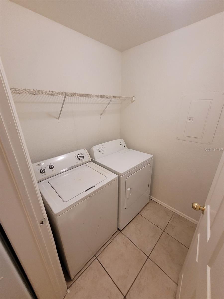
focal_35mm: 13
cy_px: 150
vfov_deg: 106.2
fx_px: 112
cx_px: 112
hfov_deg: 89.9
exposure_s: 1/30
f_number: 2.2
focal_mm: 1.74
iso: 320
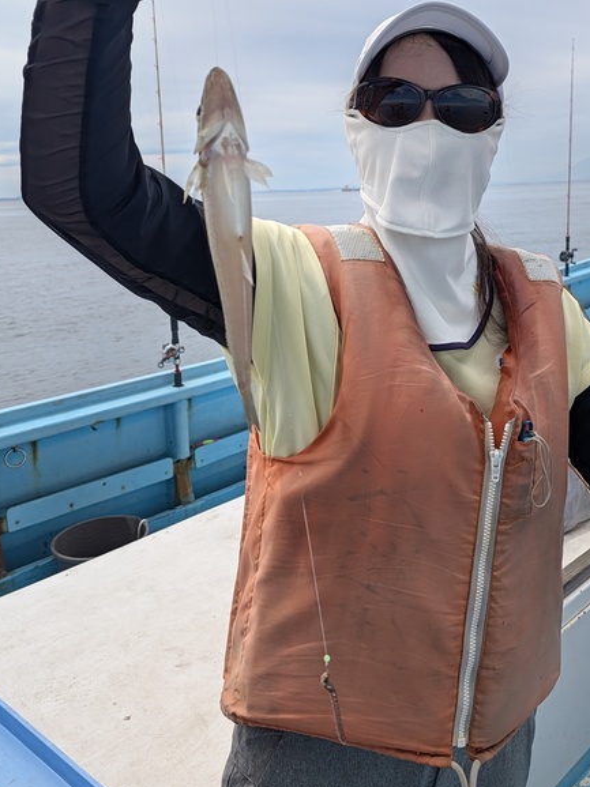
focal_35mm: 34
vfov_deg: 53.6
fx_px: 773
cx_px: 405
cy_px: 319
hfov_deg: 41.1
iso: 15
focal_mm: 5.28
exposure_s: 1/893
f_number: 1.7
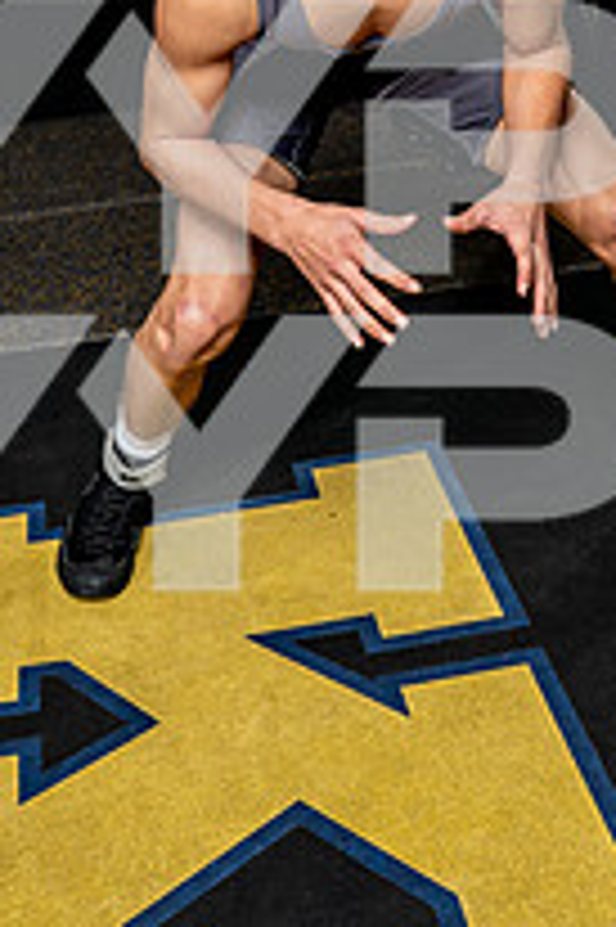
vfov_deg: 32.7
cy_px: 140
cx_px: 315
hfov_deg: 23.0
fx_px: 1517
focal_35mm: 59
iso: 160
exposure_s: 1/250
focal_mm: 27
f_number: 5.6
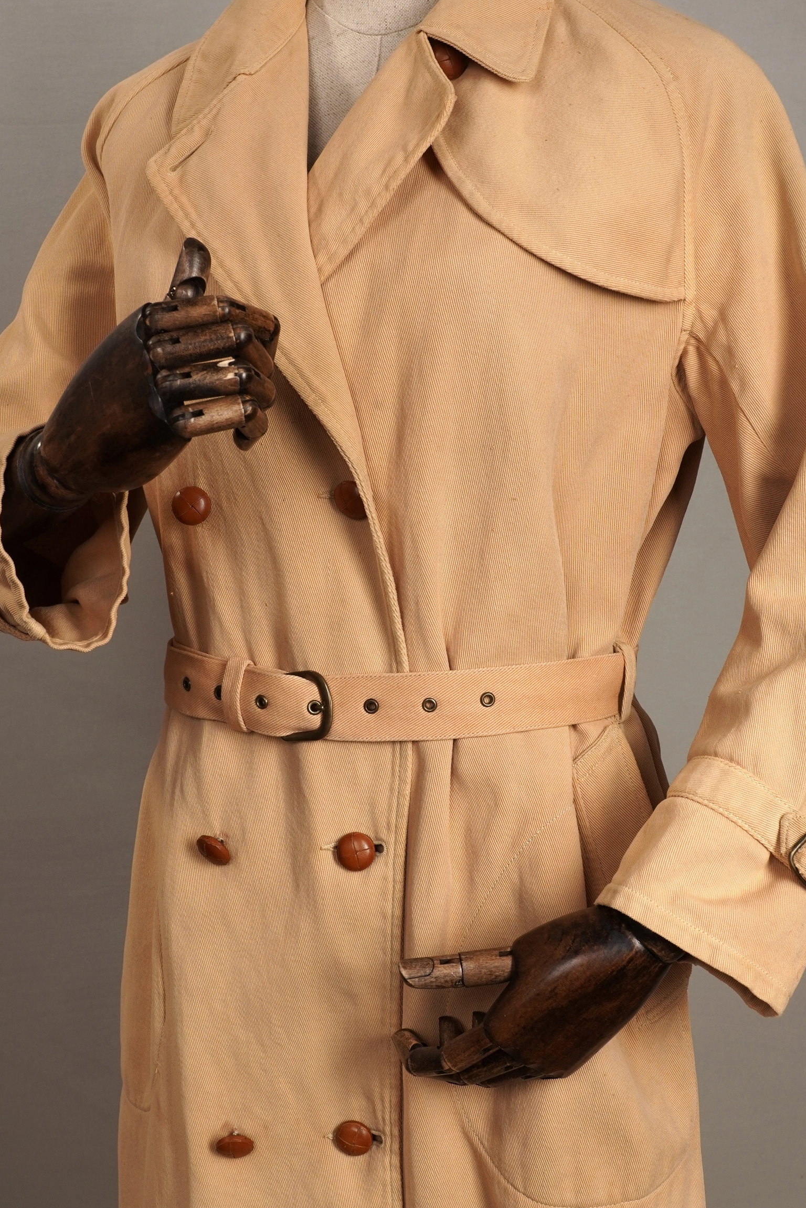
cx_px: 453
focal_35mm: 60
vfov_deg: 33.4
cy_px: 620
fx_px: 2015
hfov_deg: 22.6
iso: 250
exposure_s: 1/25
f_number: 9
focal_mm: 32
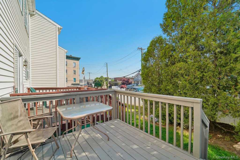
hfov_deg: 104.2
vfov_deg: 81.2
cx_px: 120
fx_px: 93
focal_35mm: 14
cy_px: 80
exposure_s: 1/640
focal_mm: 14
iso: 400
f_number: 8
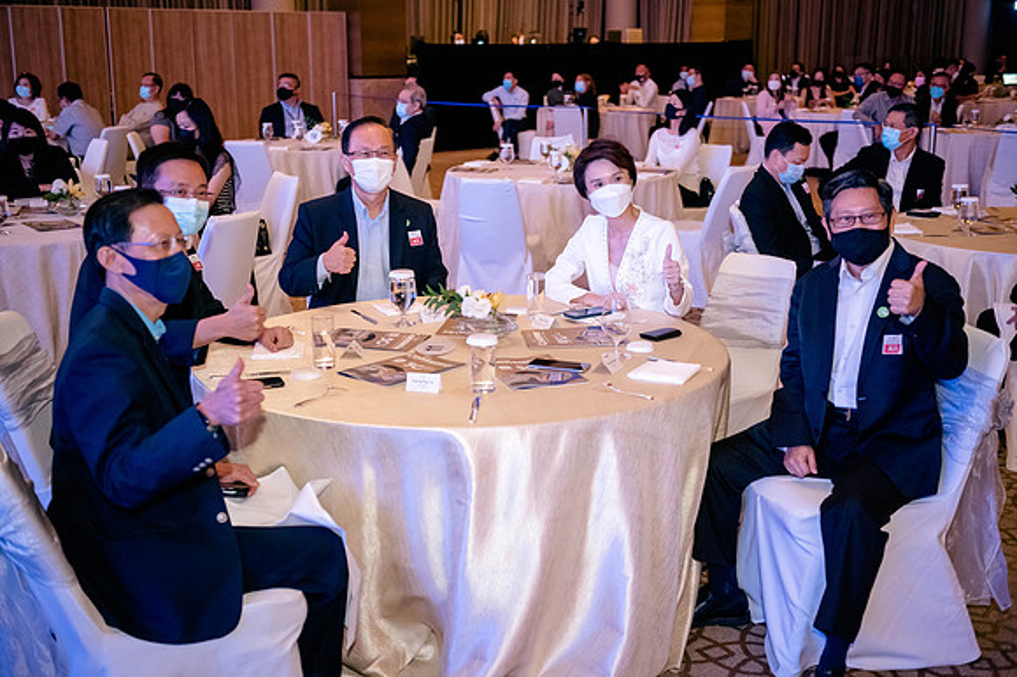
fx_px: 1186
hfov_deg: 46.4
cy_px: 338
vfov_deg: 31.9
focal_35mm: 42
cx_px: 508
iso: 3200
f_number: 2.8
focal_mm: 42
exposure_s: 1/80
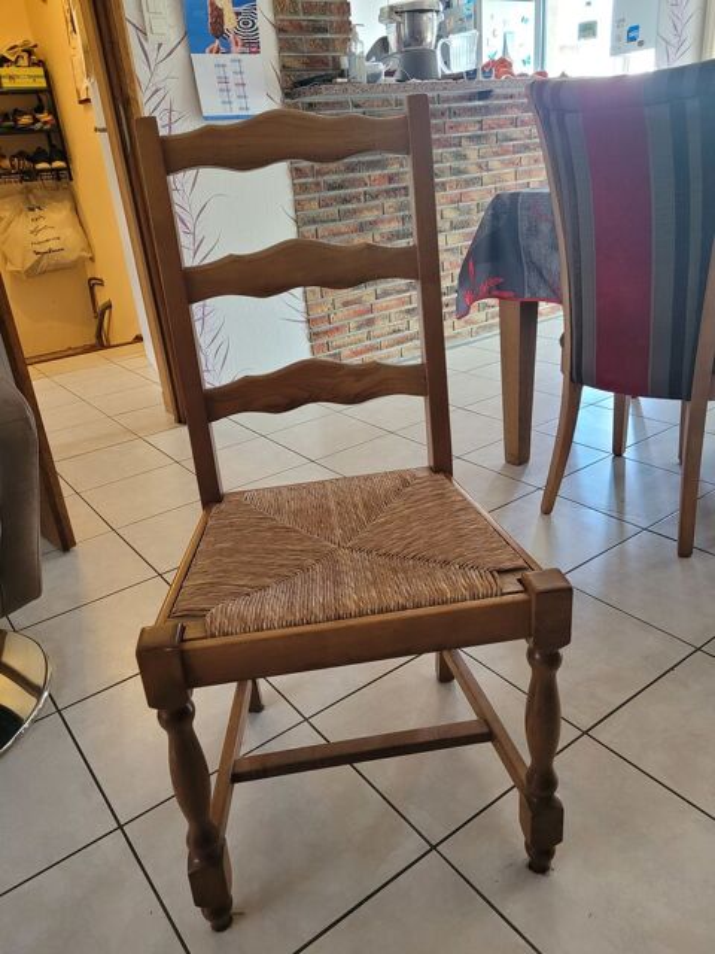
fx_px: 716
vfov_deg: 67.3
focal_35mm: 26
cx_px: 358
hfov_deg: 53.1
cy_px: 477
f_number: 1.8
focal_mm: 5.4
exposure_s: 1/50
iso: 320
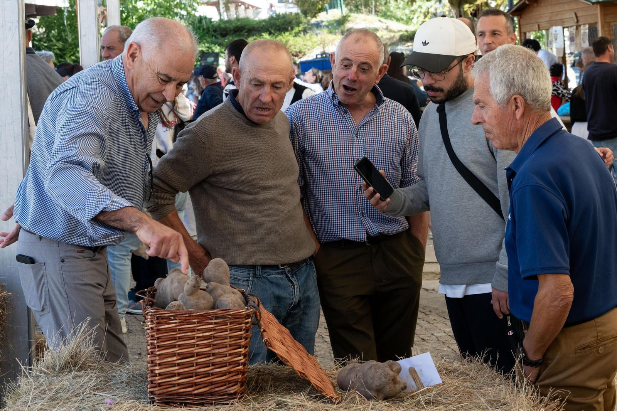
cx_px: 295
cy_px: 197
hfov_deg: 27.7
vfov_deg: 18.7
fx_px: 1251
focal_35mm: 73
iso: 640
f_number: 11
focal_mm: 70
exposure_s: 1/125
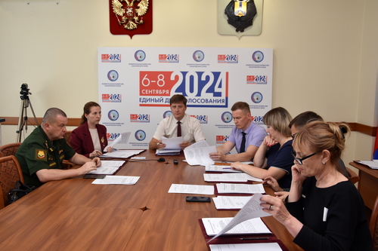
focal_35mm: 32
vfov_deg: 41.7
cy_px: 126
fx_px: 331
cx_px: 189
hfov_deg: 59.5
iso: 200
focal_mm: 21
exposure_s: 1/80
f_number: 4.5
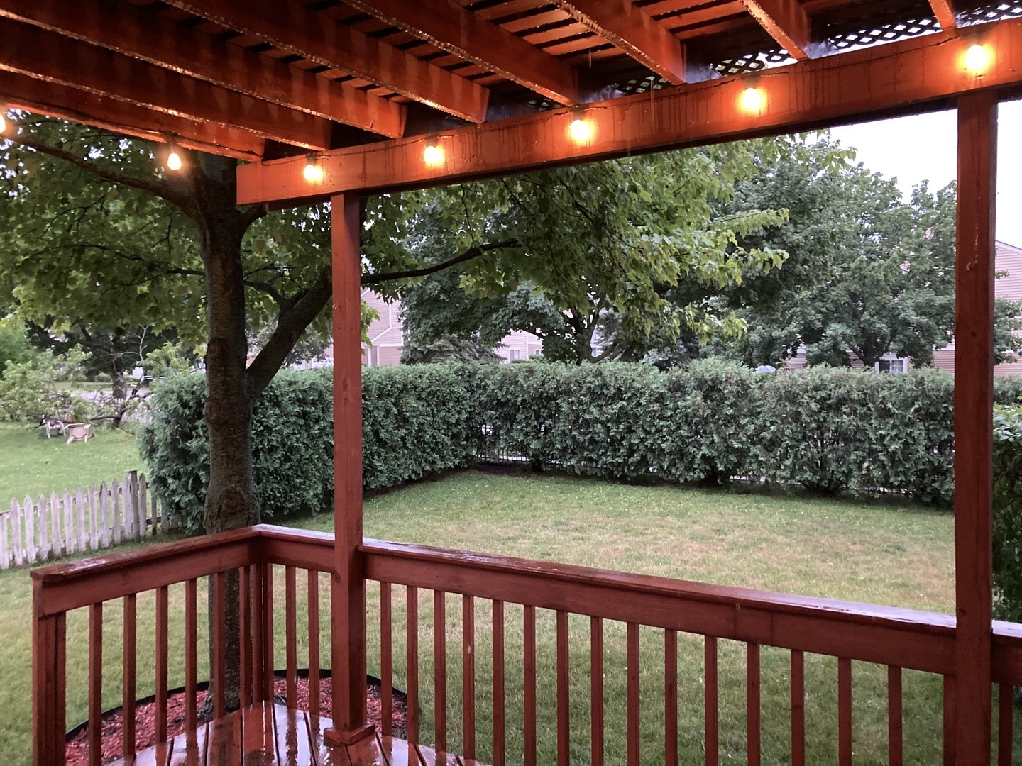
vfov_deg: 49.7
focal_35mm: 28
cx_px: 511
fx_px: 827
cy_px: 383
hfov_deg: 63.4
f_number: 1.8
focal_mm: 3.99
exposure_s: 1/28
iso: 640
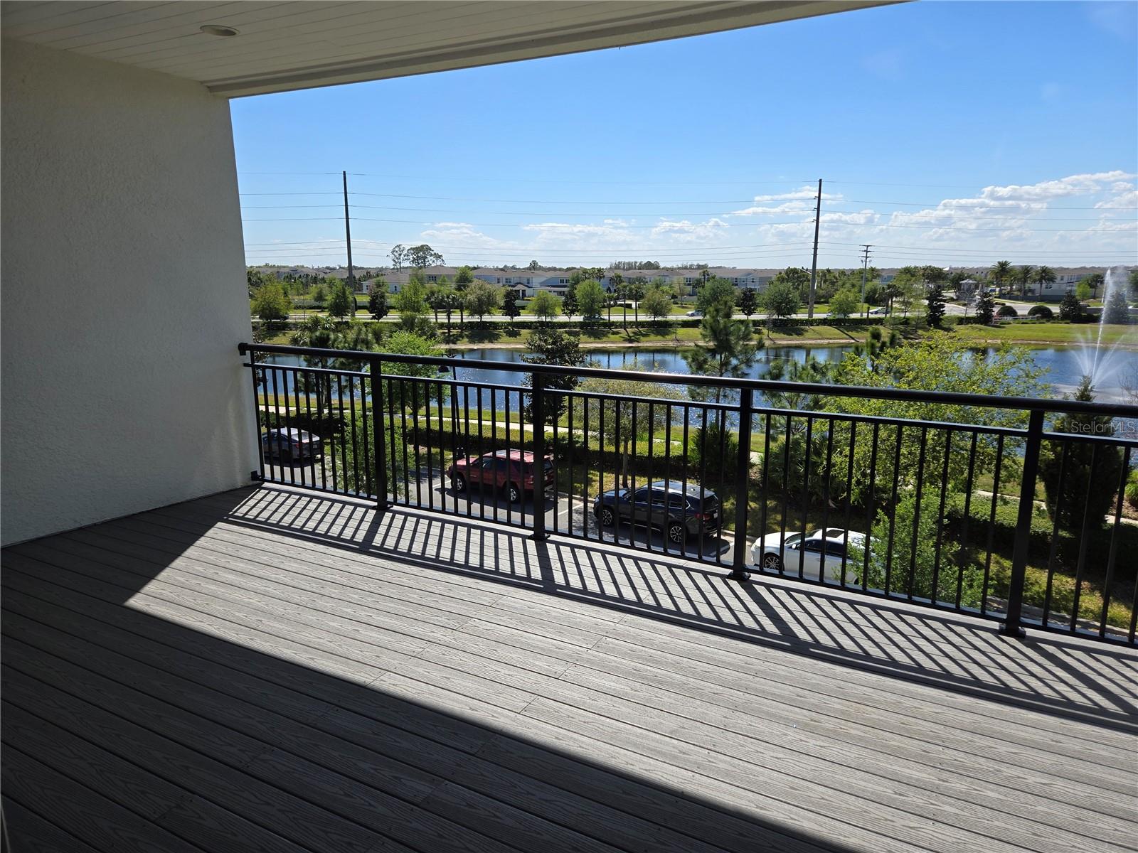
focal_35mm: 23
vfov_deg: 58.9
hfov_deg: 73.9
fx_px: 756
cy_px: 426
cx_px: 569
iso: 25
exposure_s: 1/2314
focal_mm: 5.4
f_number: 1.8
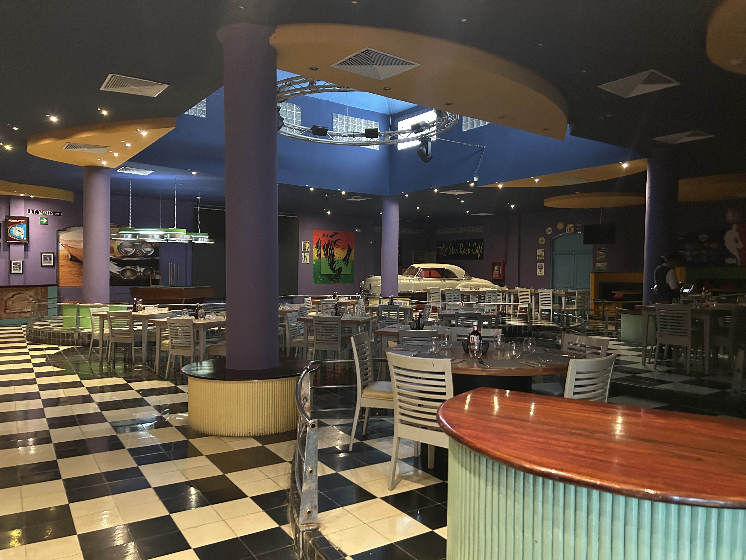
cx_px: 373
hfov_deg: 67.3
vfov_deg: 53.1
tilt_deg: -3.1
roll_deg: -1.4
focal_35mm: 26
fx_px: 560
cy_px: 280
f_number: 1.5
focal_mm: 5.7
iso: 640
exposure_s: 1/35
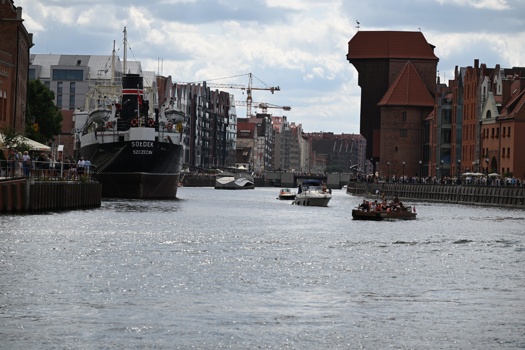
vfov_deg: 11.4
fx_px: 1750
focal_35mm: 120
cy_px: 175
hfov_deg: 17.1
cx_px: 262
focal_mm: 120
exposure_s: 1/640
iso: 100
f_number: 6.3
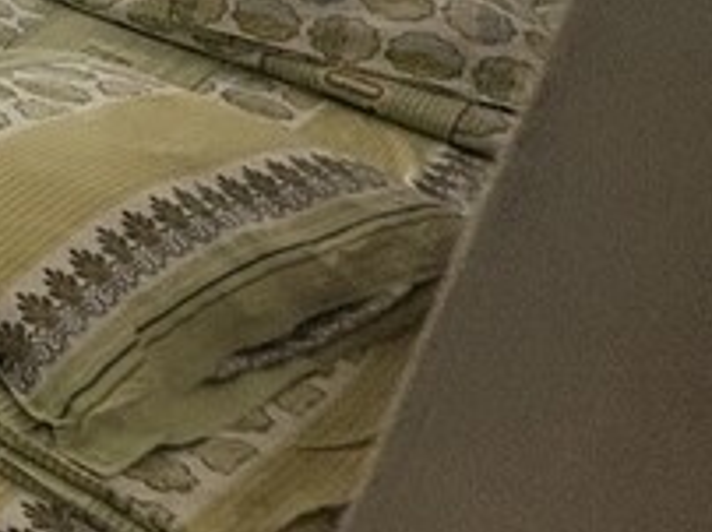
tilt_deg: -14.5
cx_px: -945
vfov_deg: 18.6
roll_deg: -2.8
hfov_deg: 15.7
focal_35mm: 71
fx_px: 1459
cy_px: -229
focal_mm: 2.22
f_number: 2.2
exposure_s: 1/60
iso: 250
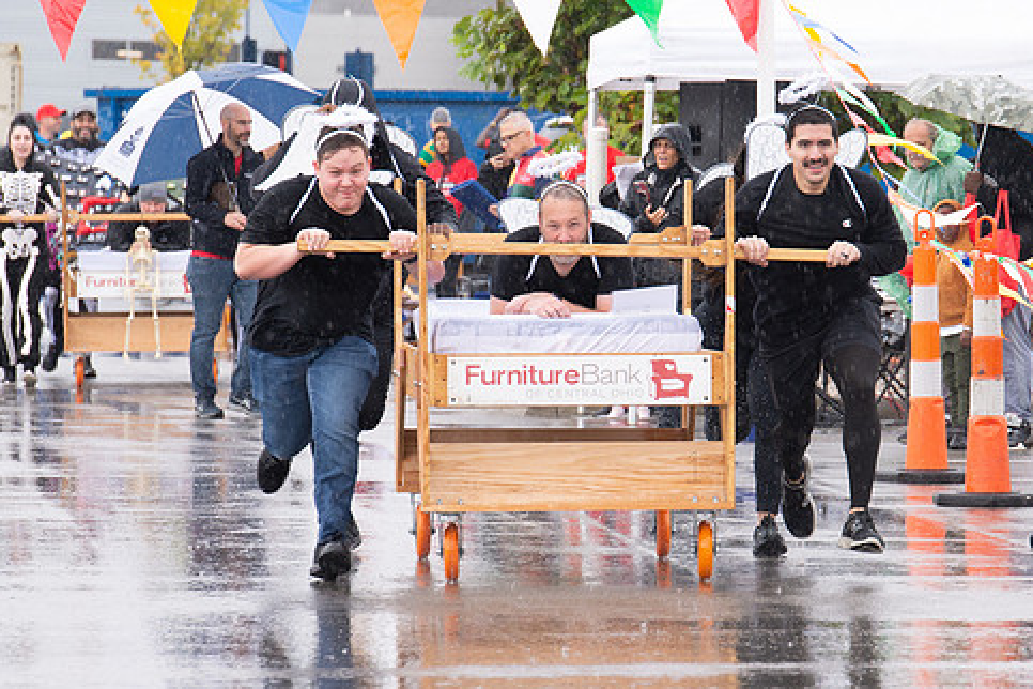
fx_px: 9440
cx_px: 676
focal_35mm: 329
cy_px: 420
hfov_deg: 6.3
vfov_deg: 4.2
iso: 800
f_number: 7.1
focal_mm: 200
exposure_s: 1/400
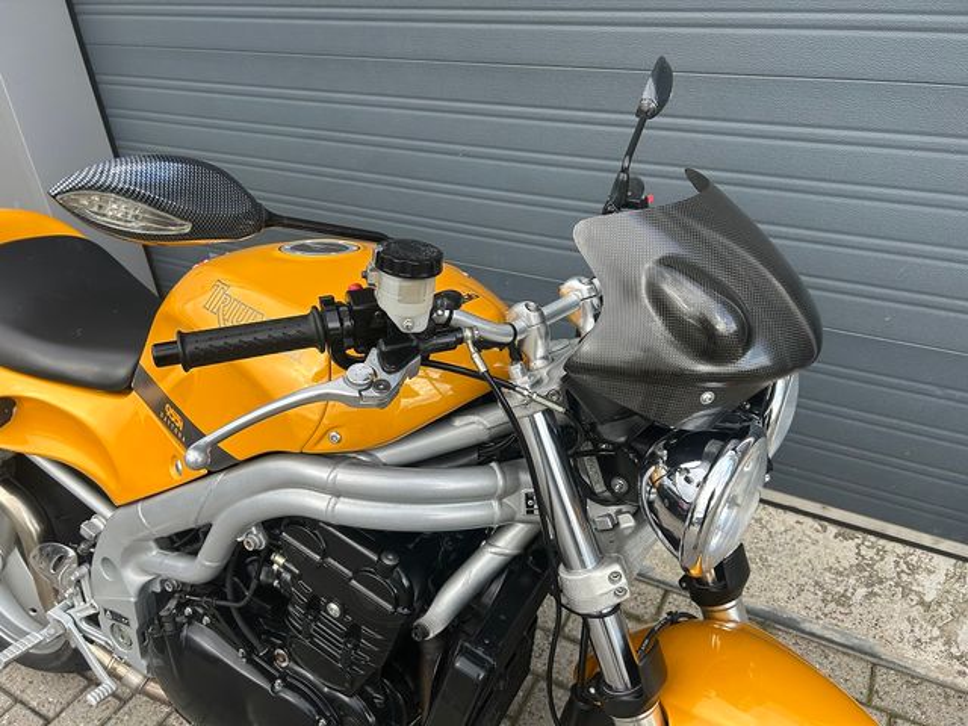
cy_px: 363
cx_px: 484
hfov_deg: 67.3
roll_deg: +3.7
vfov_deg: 53.1
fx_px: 727
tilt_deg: -30.9
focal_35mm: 26
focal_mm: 5.7
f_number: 1.5
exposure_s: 1/380
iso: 50
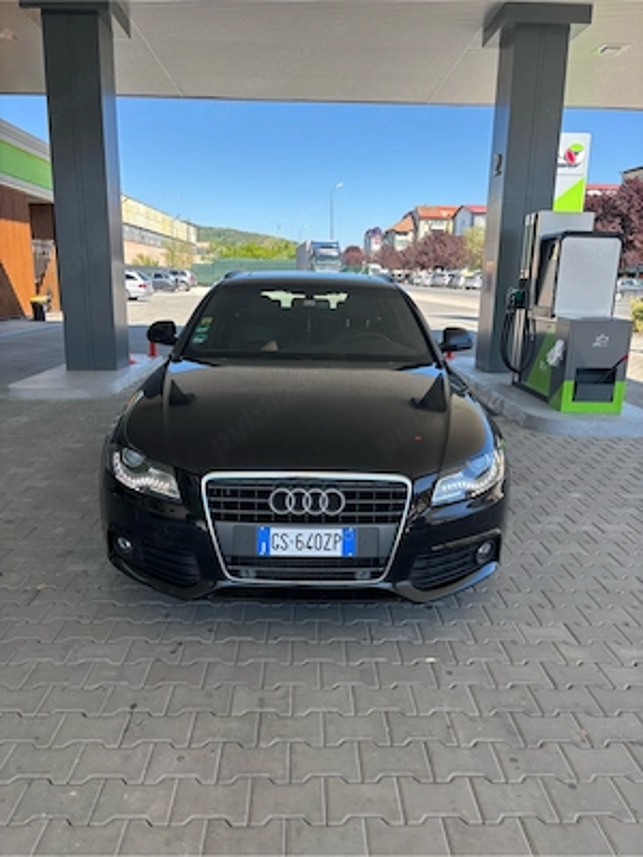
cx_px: 322
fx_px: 644
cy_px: 428
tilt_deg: -13.5
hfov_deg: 53.1
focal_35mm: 26
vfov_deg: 67.3
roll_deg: -1.5
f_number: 1.6
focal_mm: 5.96
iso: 50
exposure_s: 1/894
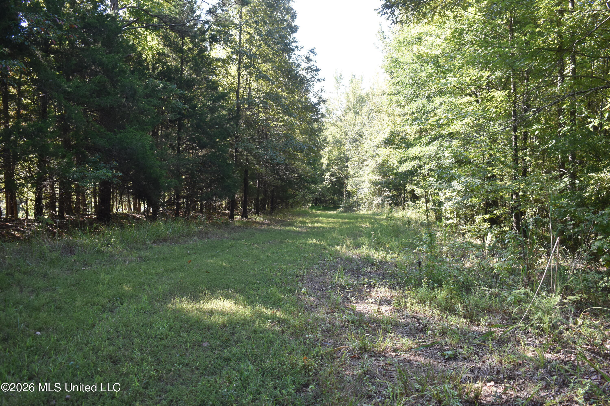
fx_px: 559
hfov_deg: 57.2
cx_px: 305
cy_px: 203
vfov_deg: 40.0
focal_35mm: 33
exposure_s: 1/250
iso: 400
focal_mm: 22
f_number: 5
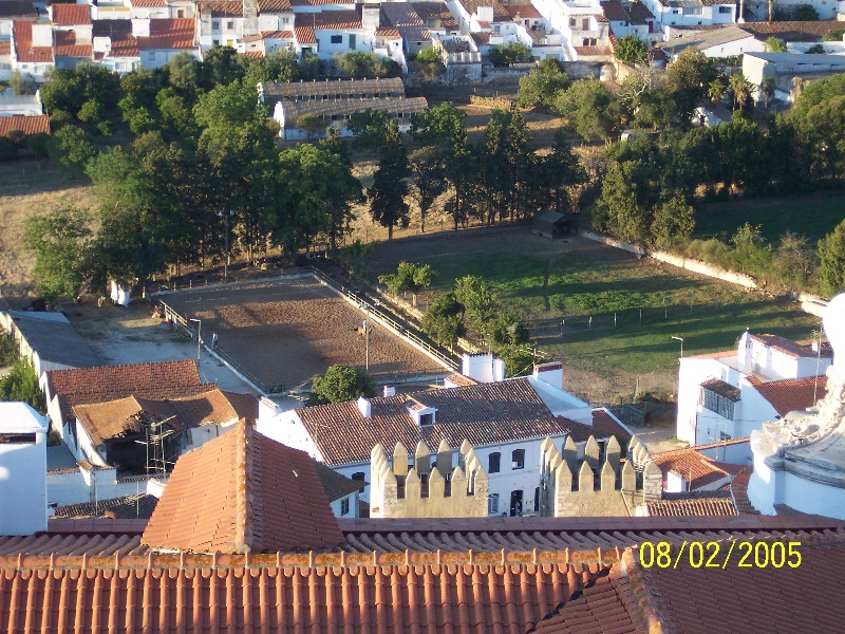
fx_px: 2783
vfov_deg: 13.0
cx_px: 422
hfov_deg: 17.3
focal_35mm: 114
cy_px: 317
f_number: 4.8
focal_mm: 24
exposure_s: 1/180
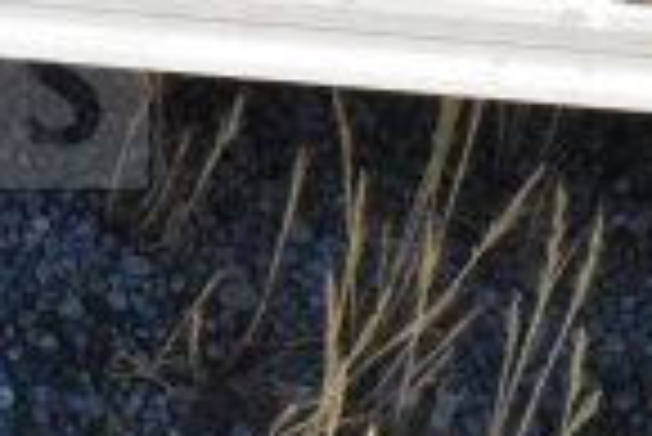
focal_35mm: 303
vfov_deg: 4.5
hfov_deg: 6.7
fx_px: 5493
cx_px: -360
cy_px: -169
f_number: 16
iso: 6400
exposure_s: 1/1000
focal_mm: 48
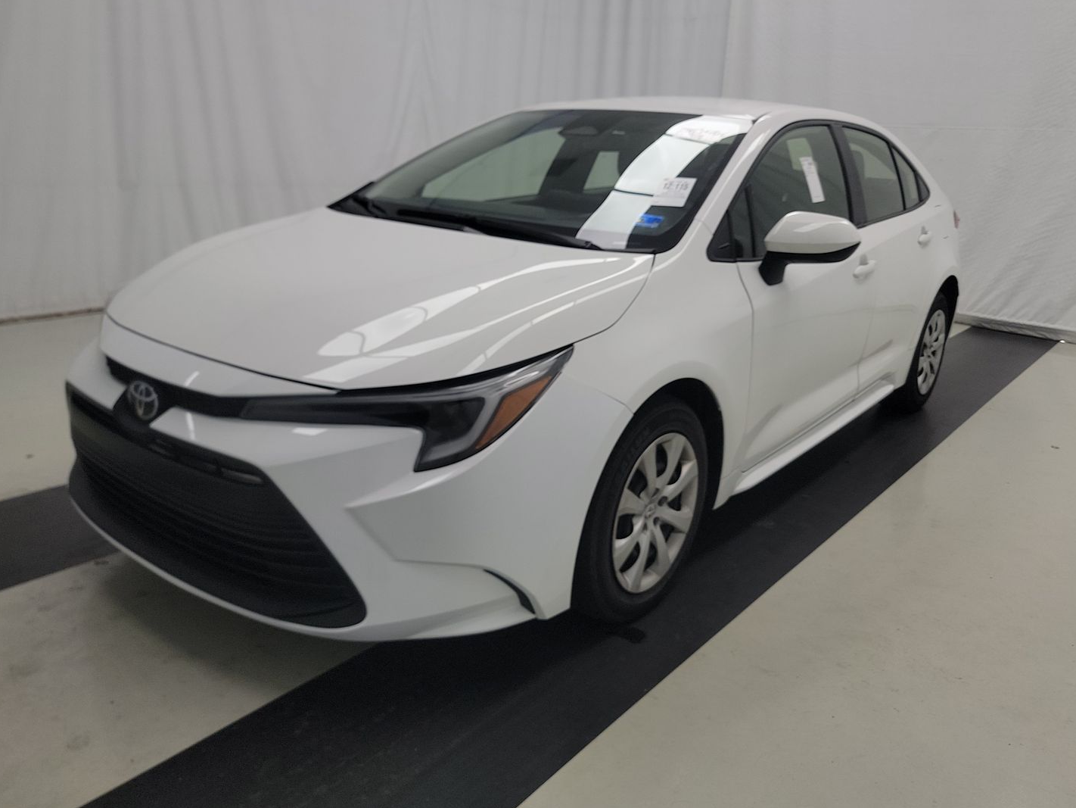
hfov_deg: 65.3
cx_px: 548
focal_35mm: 27
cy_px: 386
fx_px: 839
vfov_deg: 51.4
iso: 108
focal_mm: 6.7
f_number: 1.8
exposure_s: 1/59
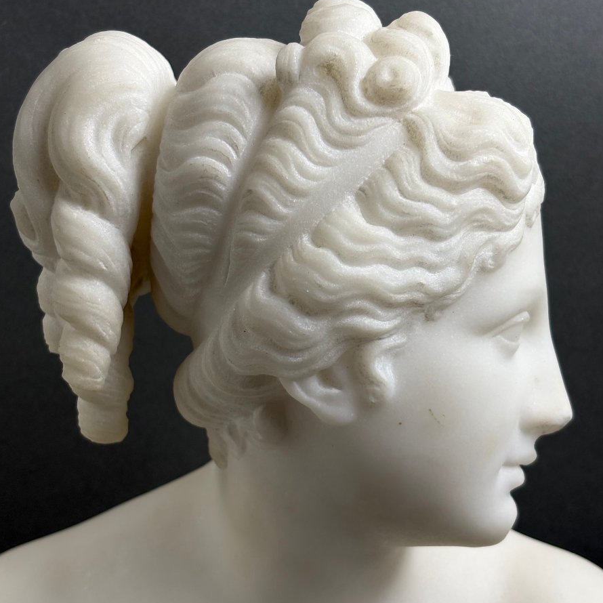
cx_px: 300
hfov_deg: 27.7
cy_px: 326
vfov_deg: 27.7
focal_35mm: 62
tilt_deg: +0.5
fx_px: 1222
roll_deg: -1.0
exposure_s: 1/121
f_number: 1.6
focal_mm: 5.96
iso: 25
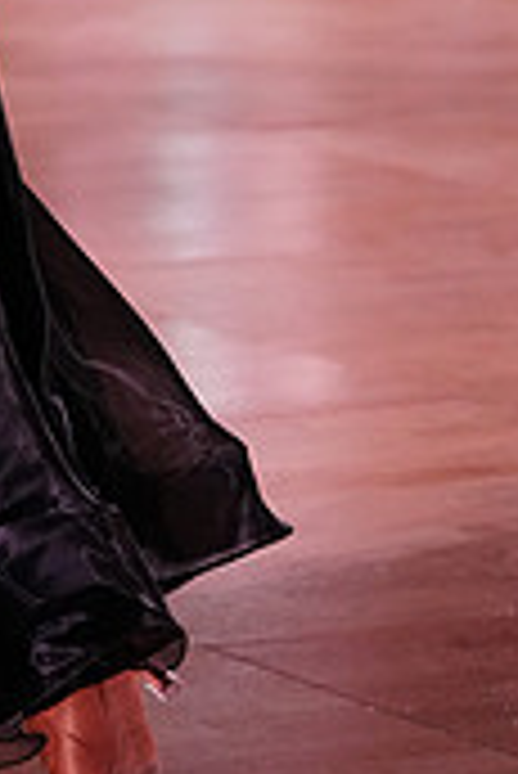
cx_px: -196
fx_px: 6892
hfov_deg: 4.3
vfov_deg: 6.4
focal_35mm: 320
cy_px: -310
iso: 4000
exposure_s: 1/500
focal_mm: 95
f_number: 4
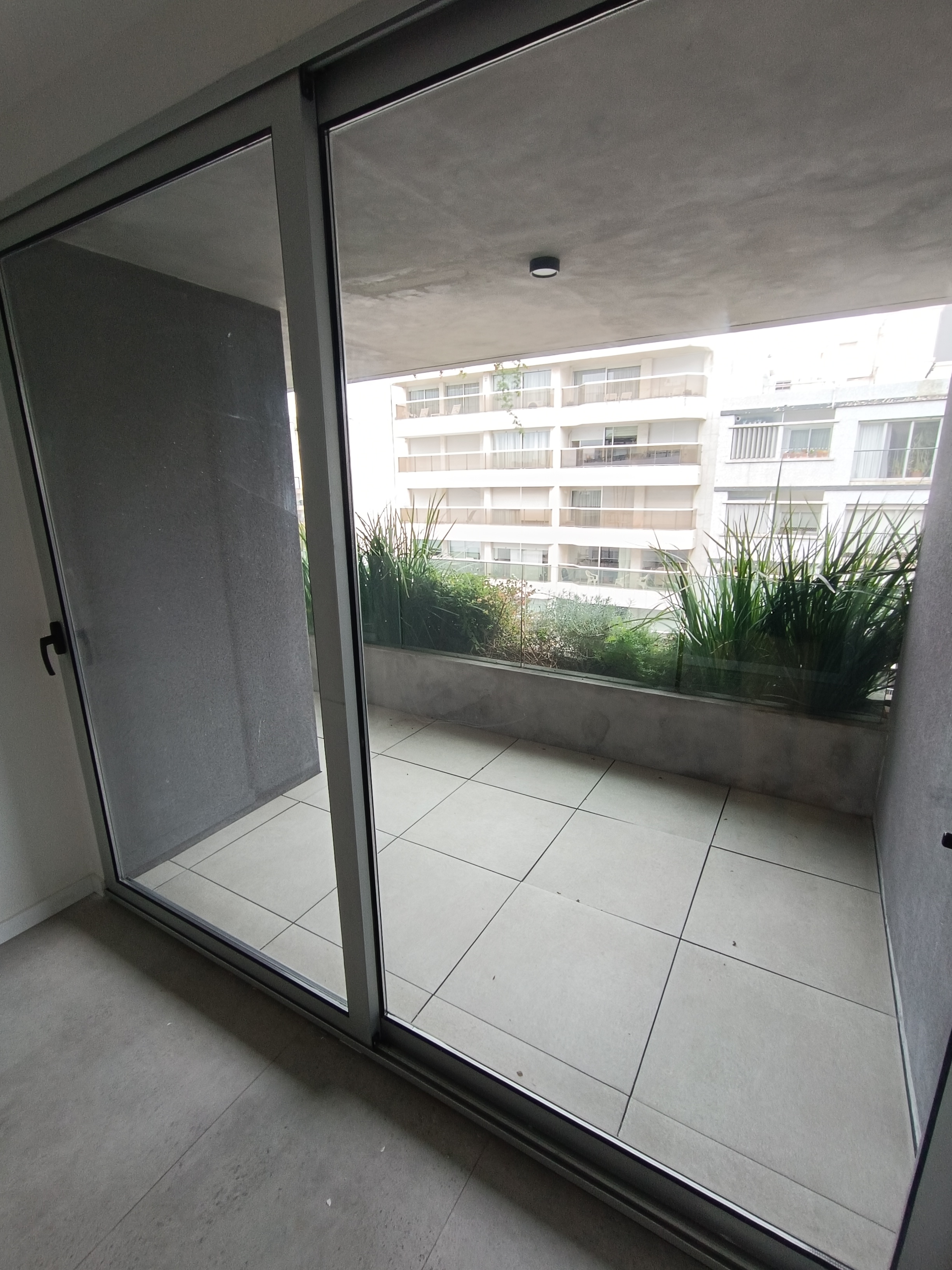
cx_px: 476
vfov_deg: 94.5
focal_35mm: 16
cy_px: 635
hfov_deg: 78.1
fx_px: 587
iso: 131
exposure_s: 1/100
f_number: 2.2
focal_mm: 1.66
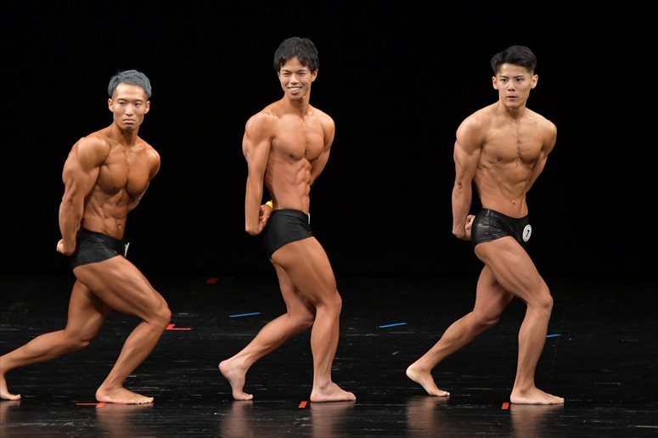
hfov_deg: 6.9
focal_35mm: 300
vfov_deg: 4.6
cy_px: 219
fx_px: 5481
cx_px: 329
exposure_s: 1/400
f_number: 5.6
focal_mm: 200
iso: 2500
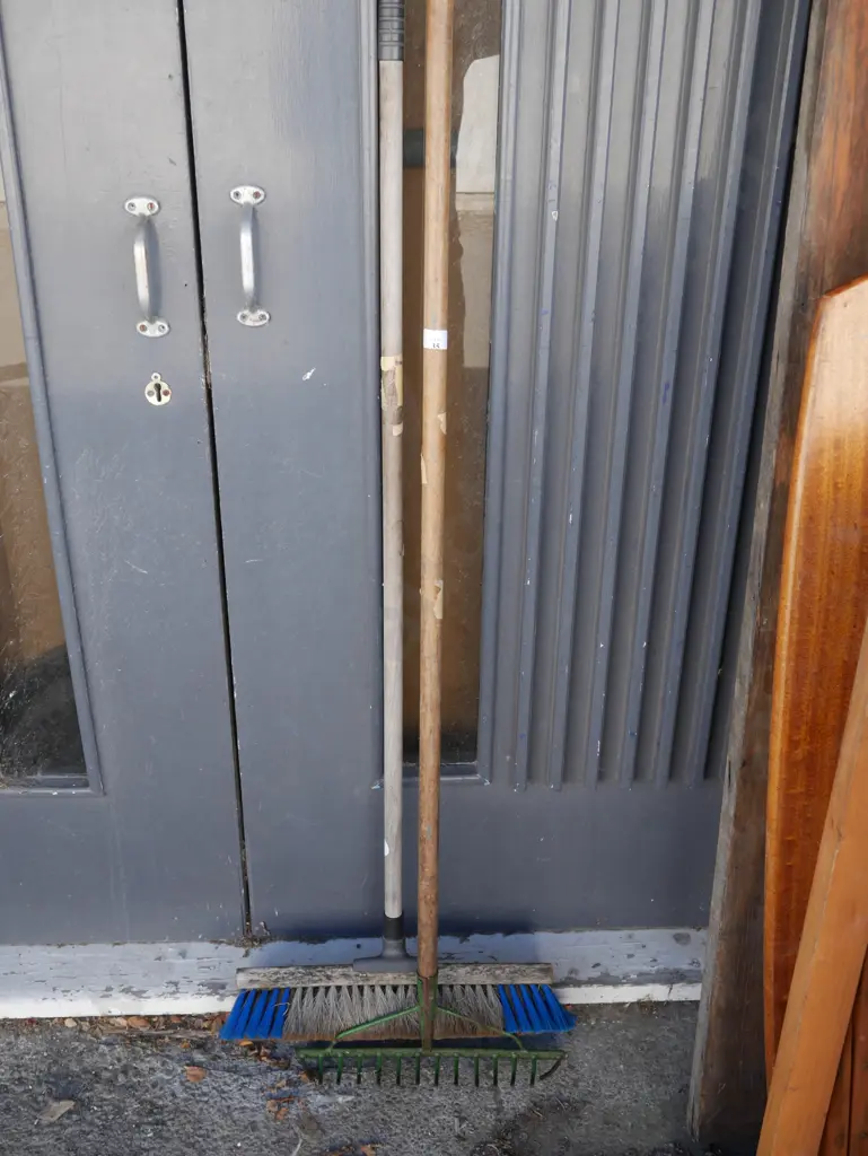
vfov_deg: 53.9
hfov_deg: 41.8
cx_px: 434
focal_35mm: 34
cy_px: 578
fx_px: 1136
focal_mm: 17
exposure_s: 1/160
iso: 200
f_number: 4.5
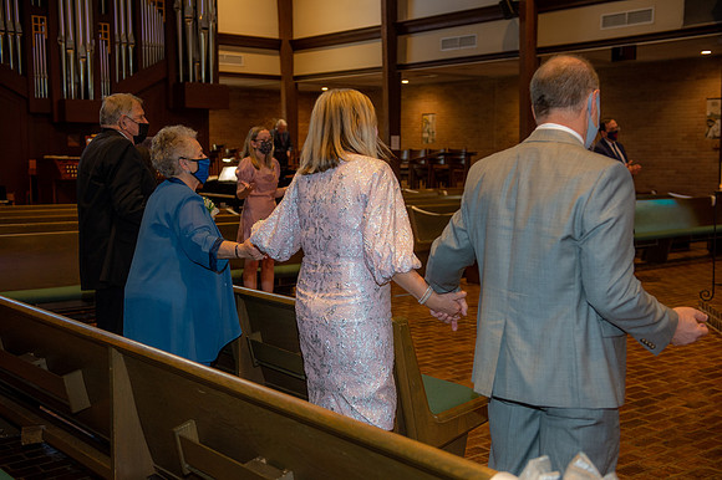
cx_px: 361
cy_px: 240
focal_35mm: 45
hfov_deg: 43.6
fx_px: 902
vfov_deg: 29.8
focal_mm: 45
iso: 1250
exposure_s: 1/125
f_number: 3.5
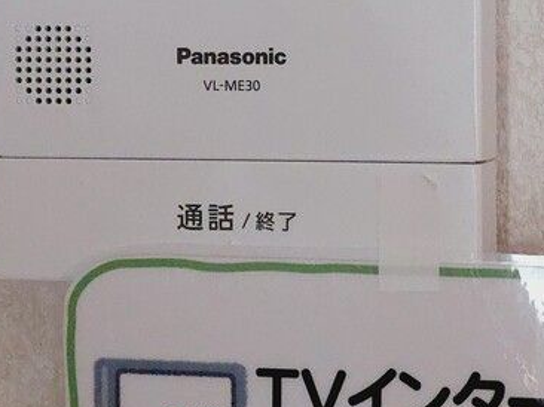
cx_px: 315
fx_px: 989
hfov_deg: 30.7
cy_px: 80
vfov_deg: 22.9
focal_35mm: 63
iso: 500
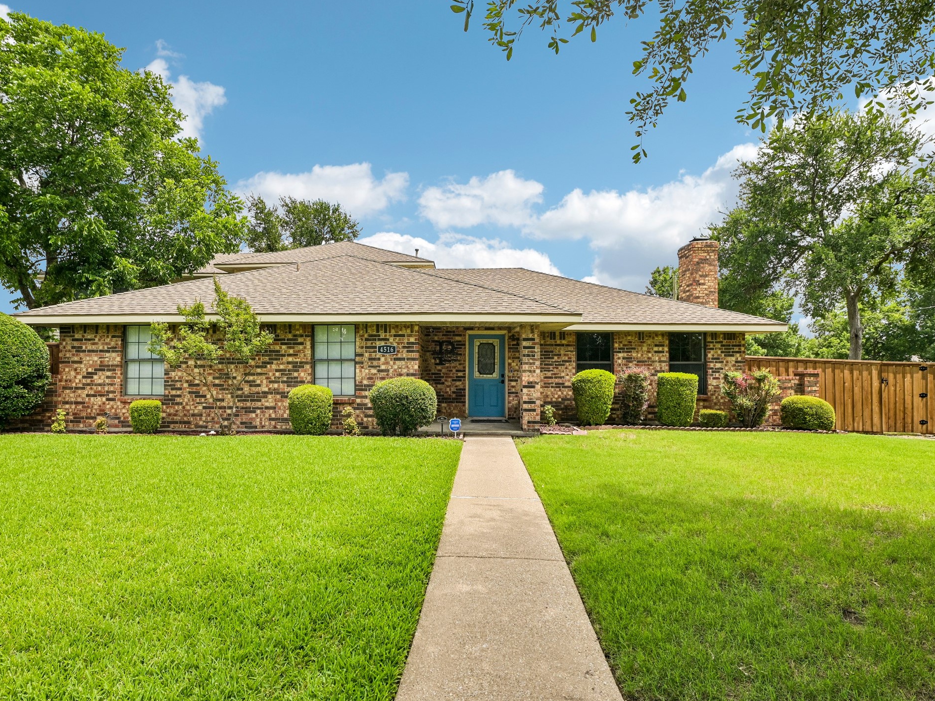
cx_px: 421
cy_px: 348
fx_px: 567
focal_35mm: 21
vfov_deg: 63.4
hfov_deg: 78.8
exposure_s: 1/500
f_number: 8
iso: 400
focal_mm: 19
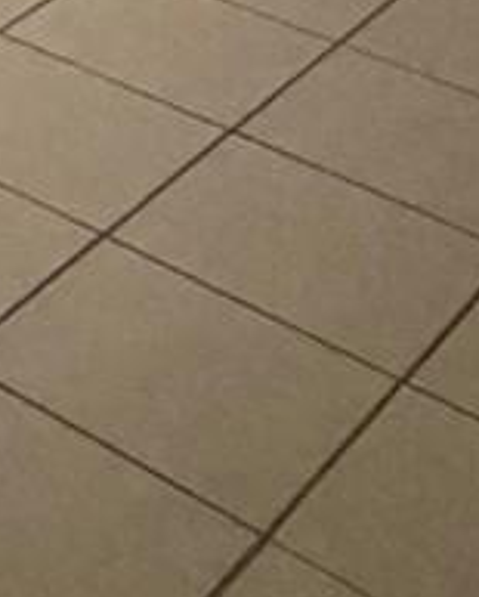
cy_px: -690
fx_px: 1998
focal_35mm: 113
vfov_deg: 13.7
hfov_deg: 11.3
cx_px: -692
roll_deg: +1.4
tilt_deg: -9.7
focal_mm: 2.22
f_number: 2.2
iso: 500
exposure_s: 1/60
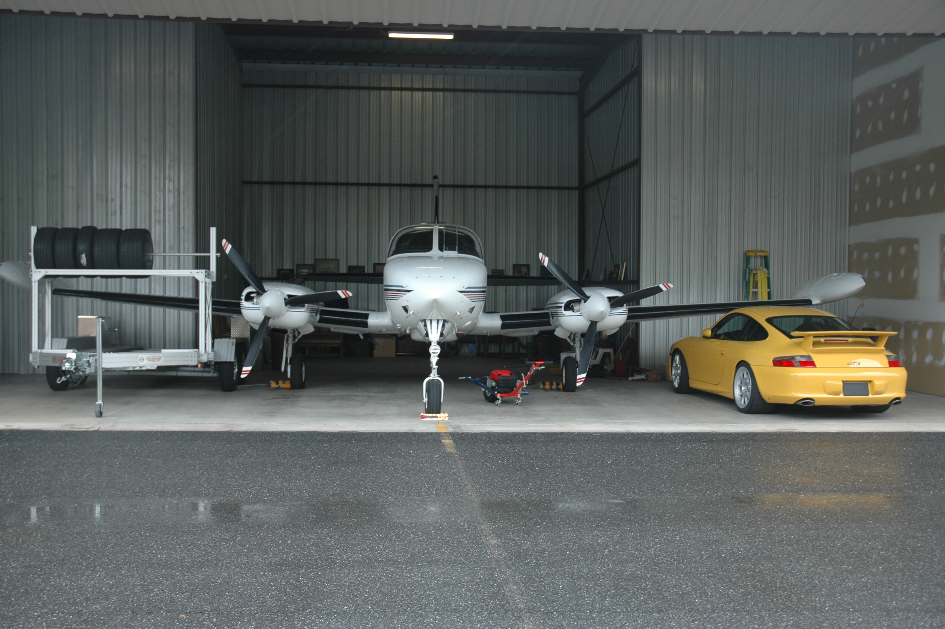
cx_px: 472
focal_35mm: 40
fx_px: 1062
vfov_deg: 33.0
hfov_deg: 48.0
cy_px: 314
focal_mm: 27
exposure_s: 1/50
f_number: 3.8
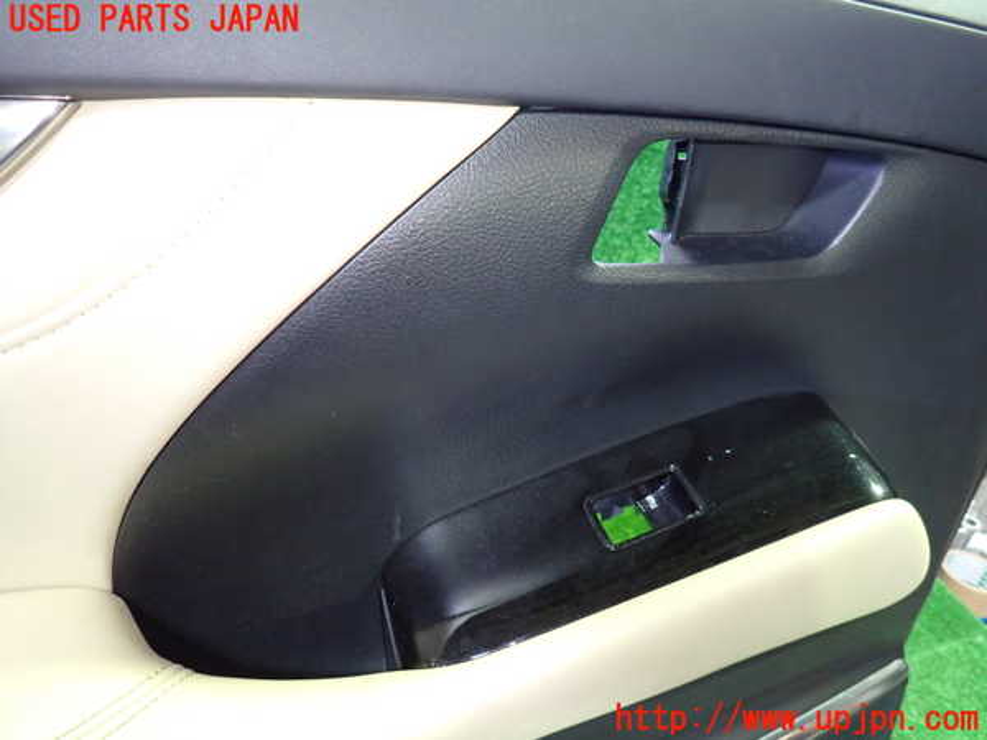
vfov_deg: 54.9
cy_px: 370
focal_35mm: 25
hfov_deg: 69.4
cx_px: 494
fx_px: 713
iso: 800
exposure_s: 1/30
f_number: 2
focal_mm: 4.5
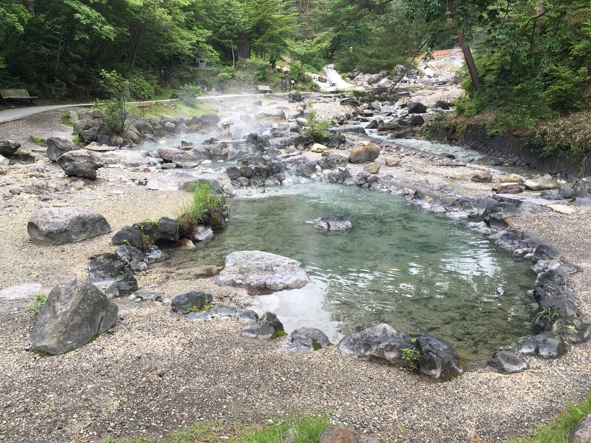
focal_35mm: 30
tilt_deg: -12.4
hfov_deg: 60.0
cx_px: 289
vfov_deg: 46.8
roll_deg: +2.8
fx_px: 512
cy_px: 226
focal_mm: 4.15
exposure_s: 1/212
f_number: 2.2
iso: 25
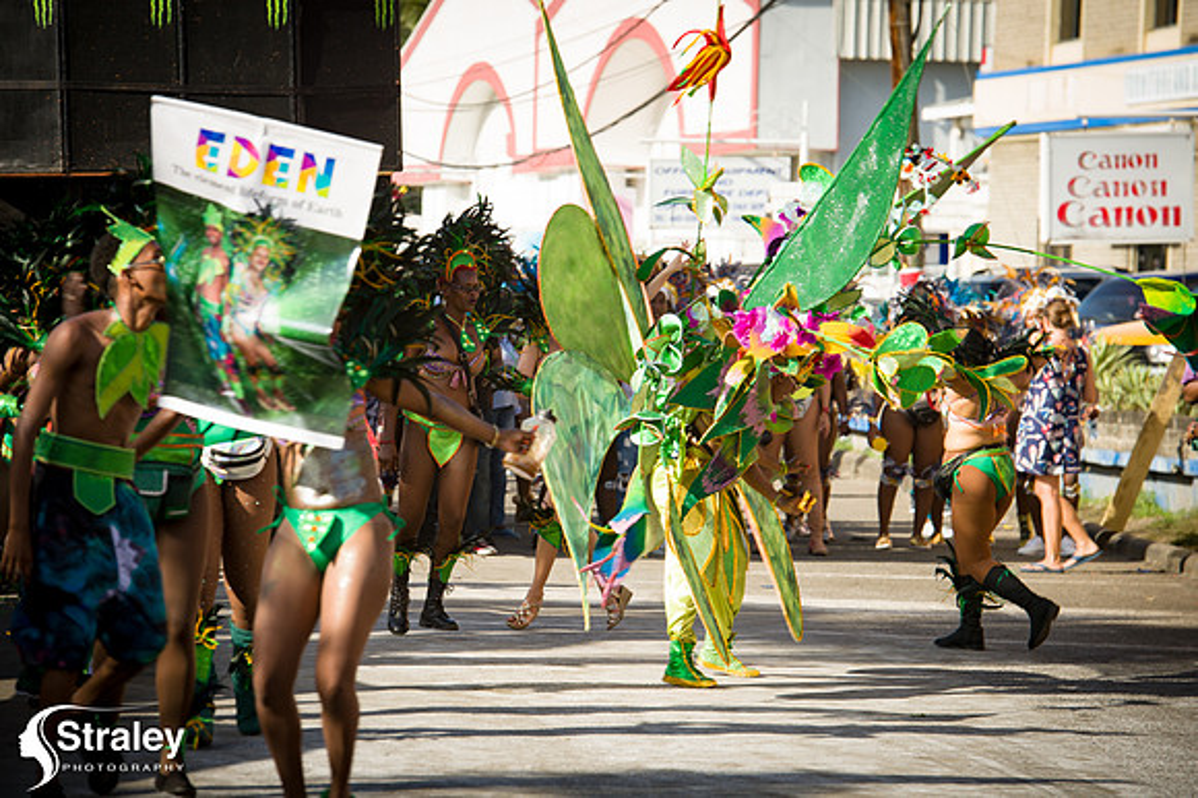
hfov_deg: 12.8
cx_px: 599
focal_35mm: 160
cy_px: 399
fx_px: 5321
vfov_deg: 8.6
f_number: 7.1
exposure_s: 1/200
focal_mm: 160
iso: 100
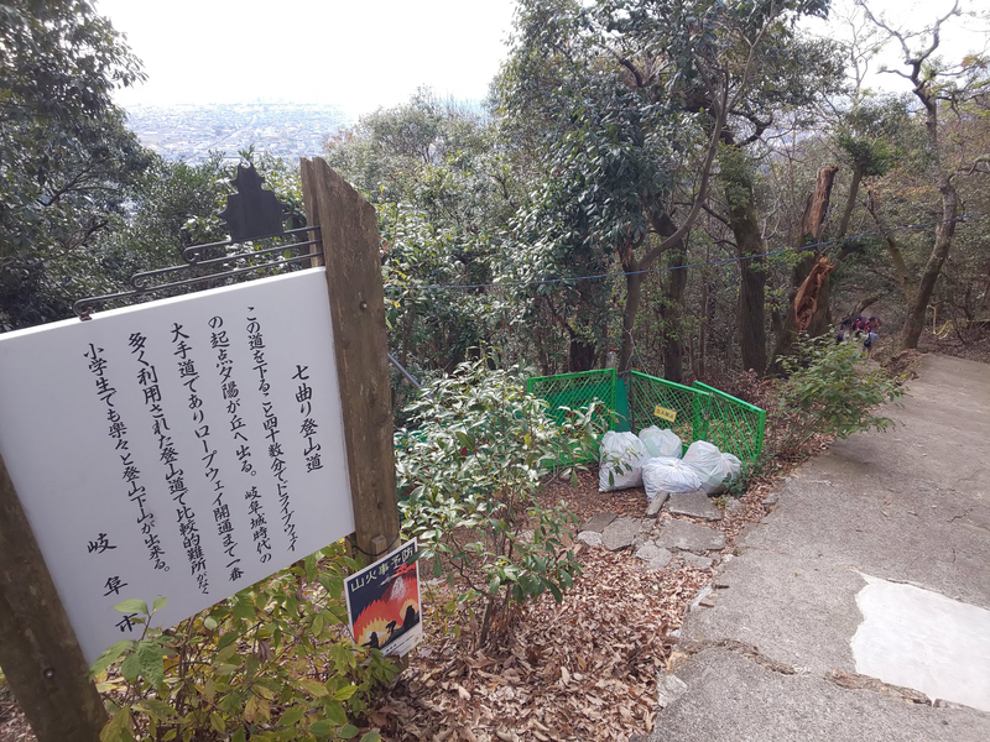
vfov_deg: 66.0
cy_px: 371
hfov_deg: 81.7
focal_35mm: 20
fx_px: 572
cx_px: 495
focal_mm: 3.45
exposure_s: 1/233
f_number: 1.94
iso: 28
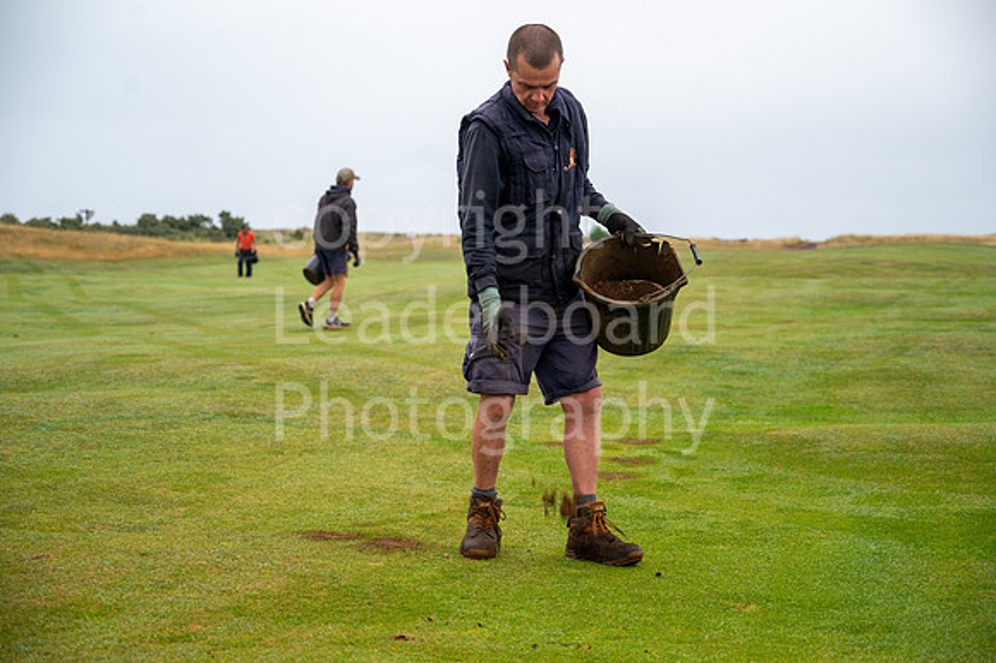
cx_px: 498
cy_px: 332
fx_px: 1714
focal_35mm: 62
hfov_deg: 32.4
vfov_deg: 21.9
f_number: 4
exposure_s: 1/125
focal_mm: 62
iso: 160
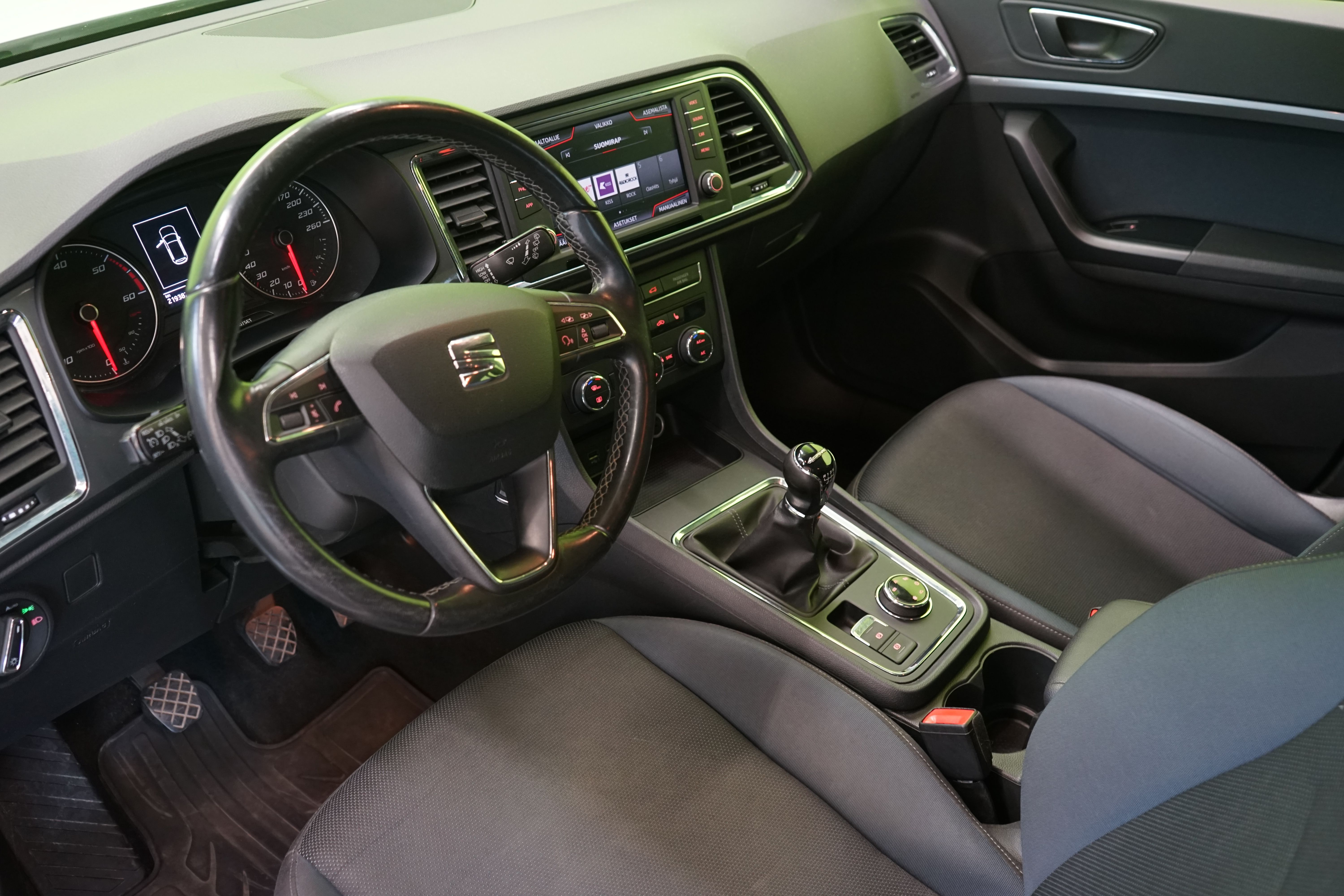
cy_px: 448
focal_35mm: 31
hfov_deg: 60.3
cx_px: 672
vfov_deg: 42.3
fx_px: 1157
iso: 1600
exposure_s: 1/15
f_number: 5
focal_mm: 31
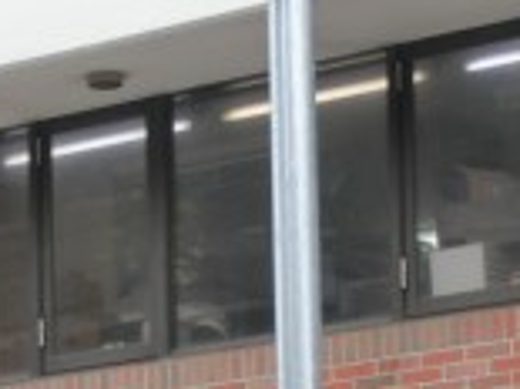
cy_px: 751
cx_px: -44
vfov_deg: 6.2
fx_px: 3527
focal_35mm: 235
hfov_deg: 8.4
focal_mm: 10.11
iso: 80
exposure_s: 1/125
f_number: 4.5
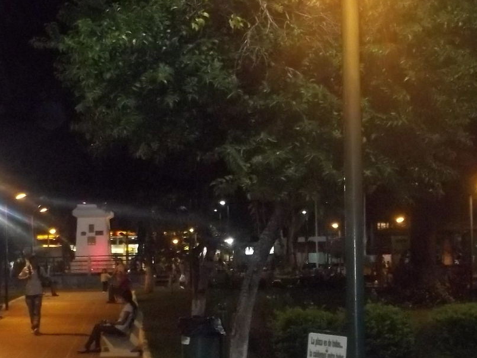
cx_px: 275
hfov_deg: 24.7
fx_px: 1089
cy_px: 255
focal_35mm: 79
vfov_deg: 18.6
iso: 400
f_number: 3.3
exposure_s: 1/30
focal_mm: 5.9
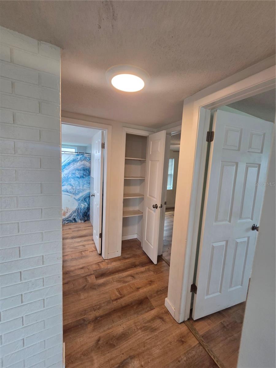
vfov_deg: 106.2
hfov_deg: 89.9
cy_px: 184
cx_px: 138
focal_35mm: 13
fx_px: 138
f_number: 2.2
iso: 100
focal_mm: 2.2
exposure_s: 1/60
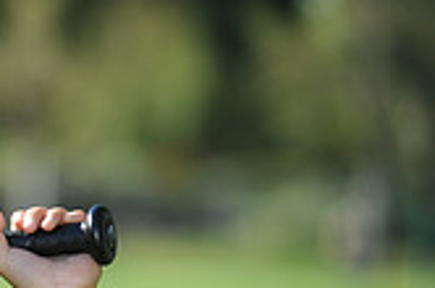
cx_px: -275
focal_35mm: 542
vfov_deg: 2.5
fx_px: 6537
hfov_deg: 3.8
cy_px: 374
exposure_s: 1/800
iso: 200
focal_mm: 155
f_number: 4
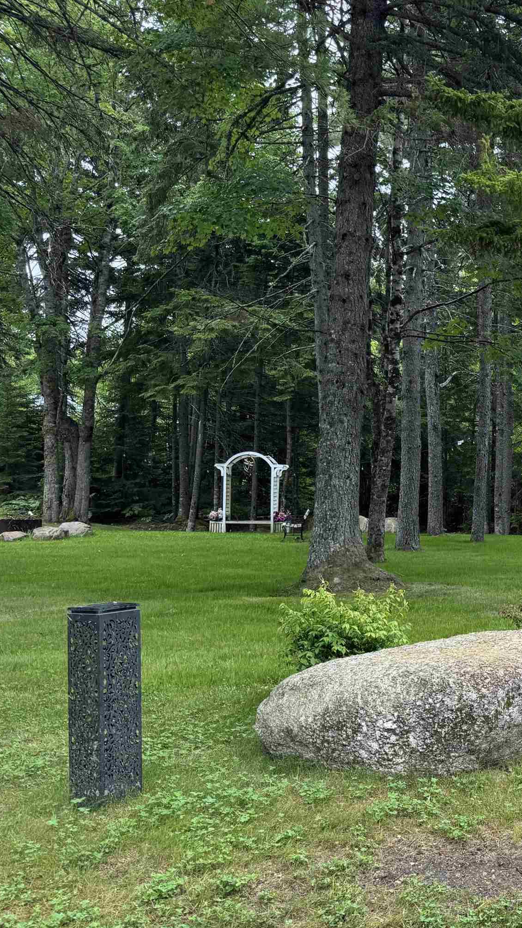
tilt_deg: +2.1
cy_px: 464
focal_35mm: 40
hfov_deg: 25.3
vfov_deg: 50.5
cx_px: 691
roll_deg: +0.3
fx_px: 984
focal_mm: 6.76
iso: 64
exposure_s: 1/176
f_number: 1.78
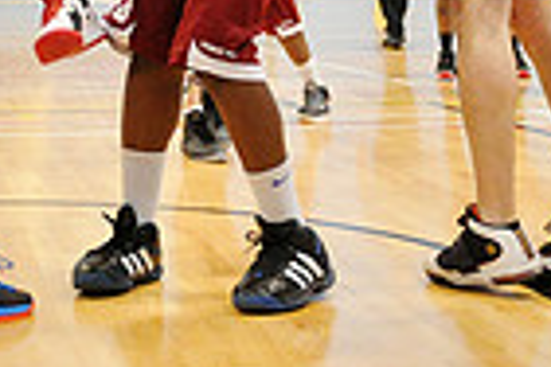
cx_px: -74
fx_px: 1515
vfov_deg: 12.6
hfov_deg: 19.6
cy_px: -297
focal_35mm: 99
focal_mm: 24
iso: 8000
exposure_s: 1/500
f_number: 2.8
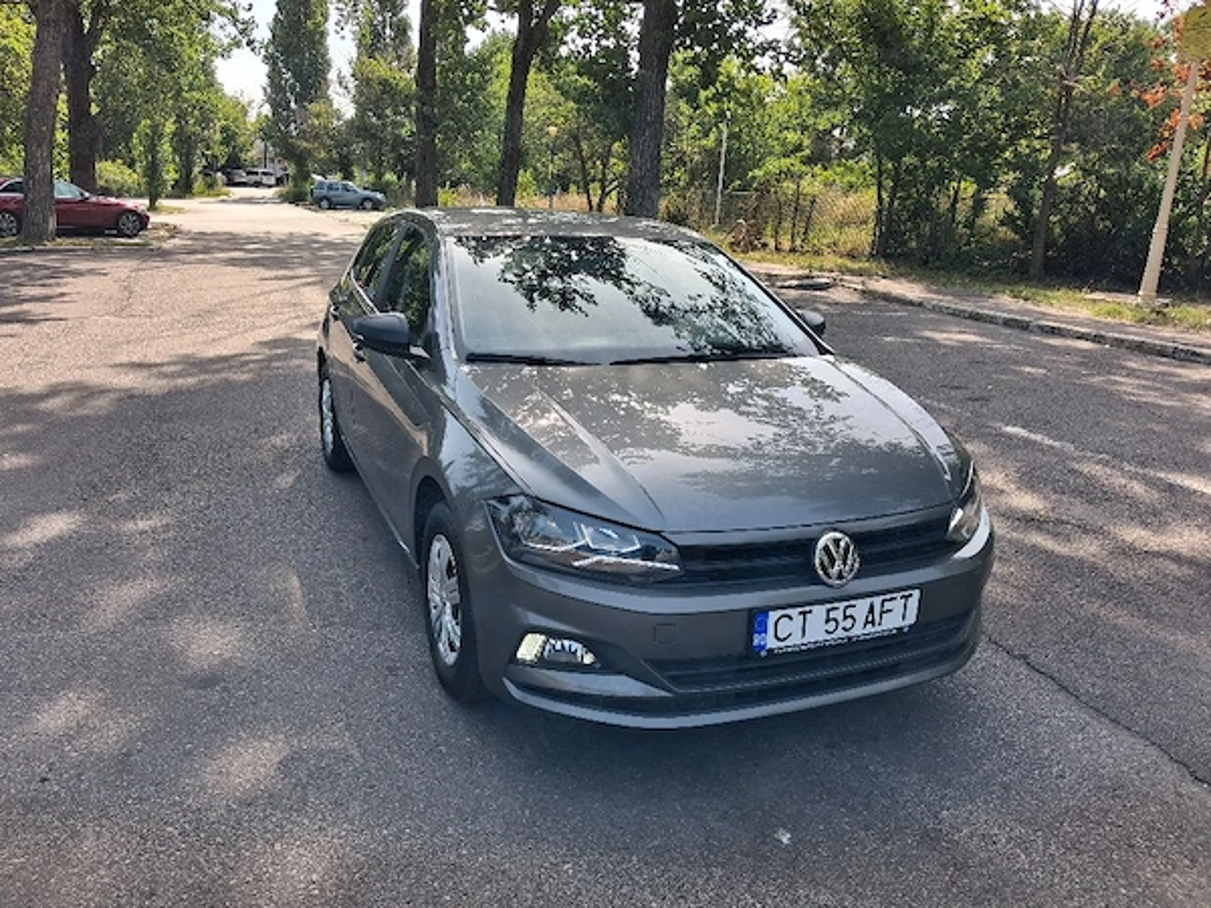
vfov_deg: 51.4
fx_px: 945
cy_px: 454
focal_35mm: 27
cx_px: 606
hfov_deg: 65.3
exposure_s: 1/244
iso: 25
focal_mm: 4
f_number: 1.8
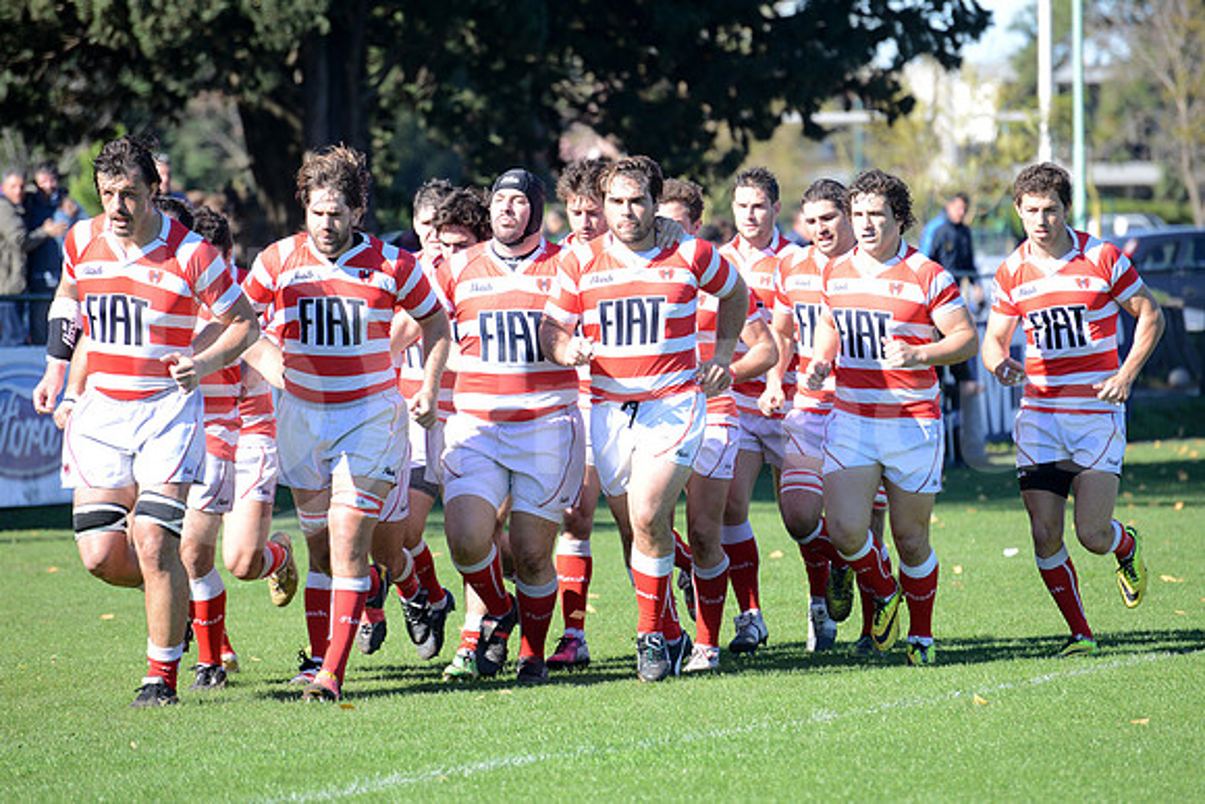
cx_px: 602
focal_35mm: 240
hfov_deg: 8.6
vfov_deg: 5.7
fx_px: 8035
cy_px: 402
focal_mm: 240
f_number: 5.6
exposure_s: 1/640
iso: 500
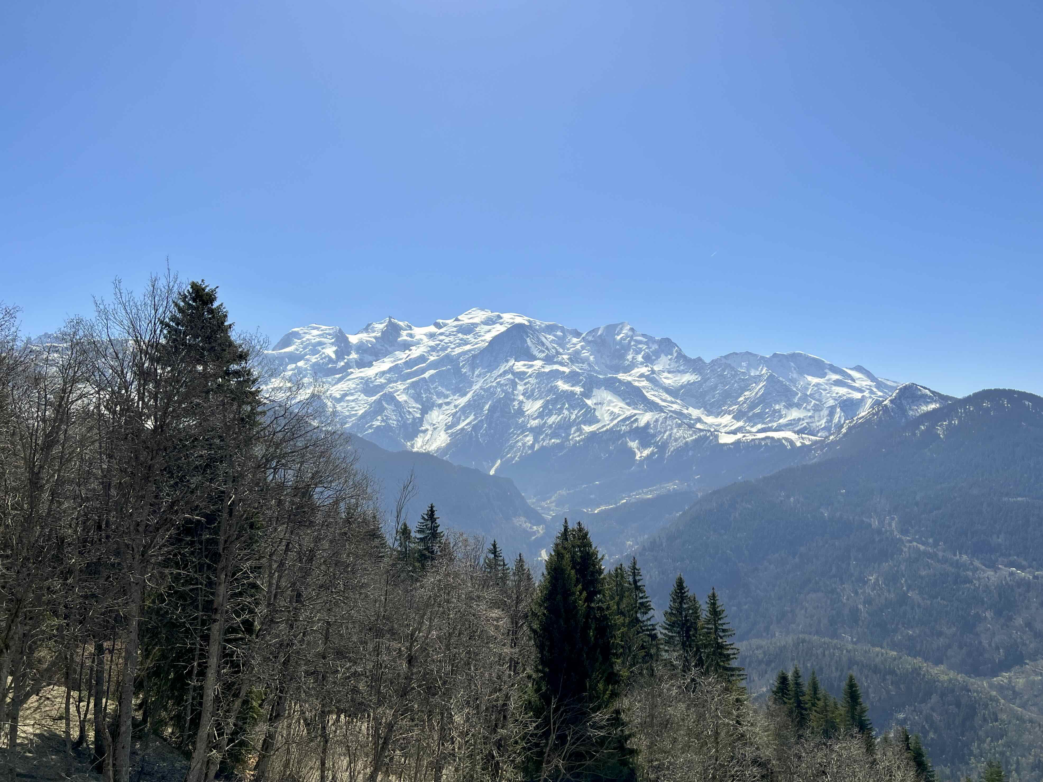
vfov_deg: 53.1
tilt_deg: +5.4
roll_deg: +1.1
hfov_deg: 67.3
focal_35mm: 26
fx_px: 783
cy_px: 391
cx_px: 522
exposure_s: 1/8696
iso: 50
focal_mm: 5.7
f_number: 1.5
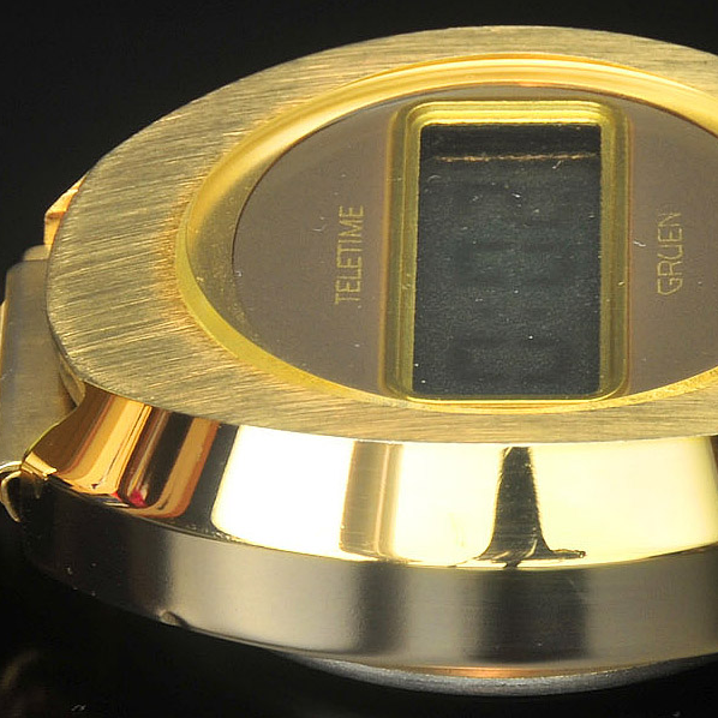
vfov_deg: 4.6
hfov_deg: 4.6
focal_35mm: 384
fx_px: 9011
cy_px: 359
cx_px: 516
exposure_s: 3
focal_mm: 200
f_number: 18
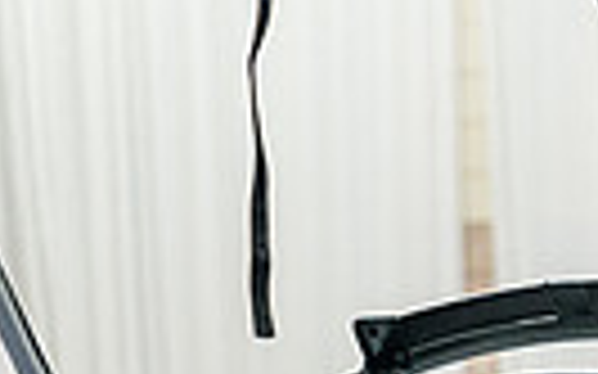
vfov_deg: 4.2
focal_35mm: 311
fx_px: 5066
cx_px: 76
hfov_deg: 6.7
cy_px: 827
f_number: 3.5
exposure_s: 1/80
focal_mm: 70
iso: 3200
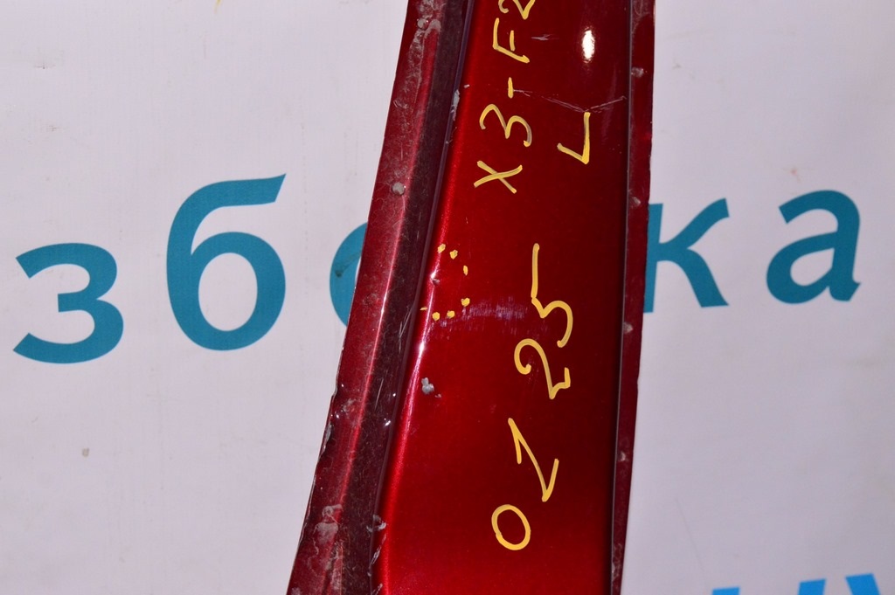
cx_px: 448
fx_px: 1789
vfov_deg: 18.9
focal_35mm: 72
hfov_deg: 28.1
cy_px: 298
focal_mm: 48
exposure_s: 1/200
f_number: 8
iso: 1600
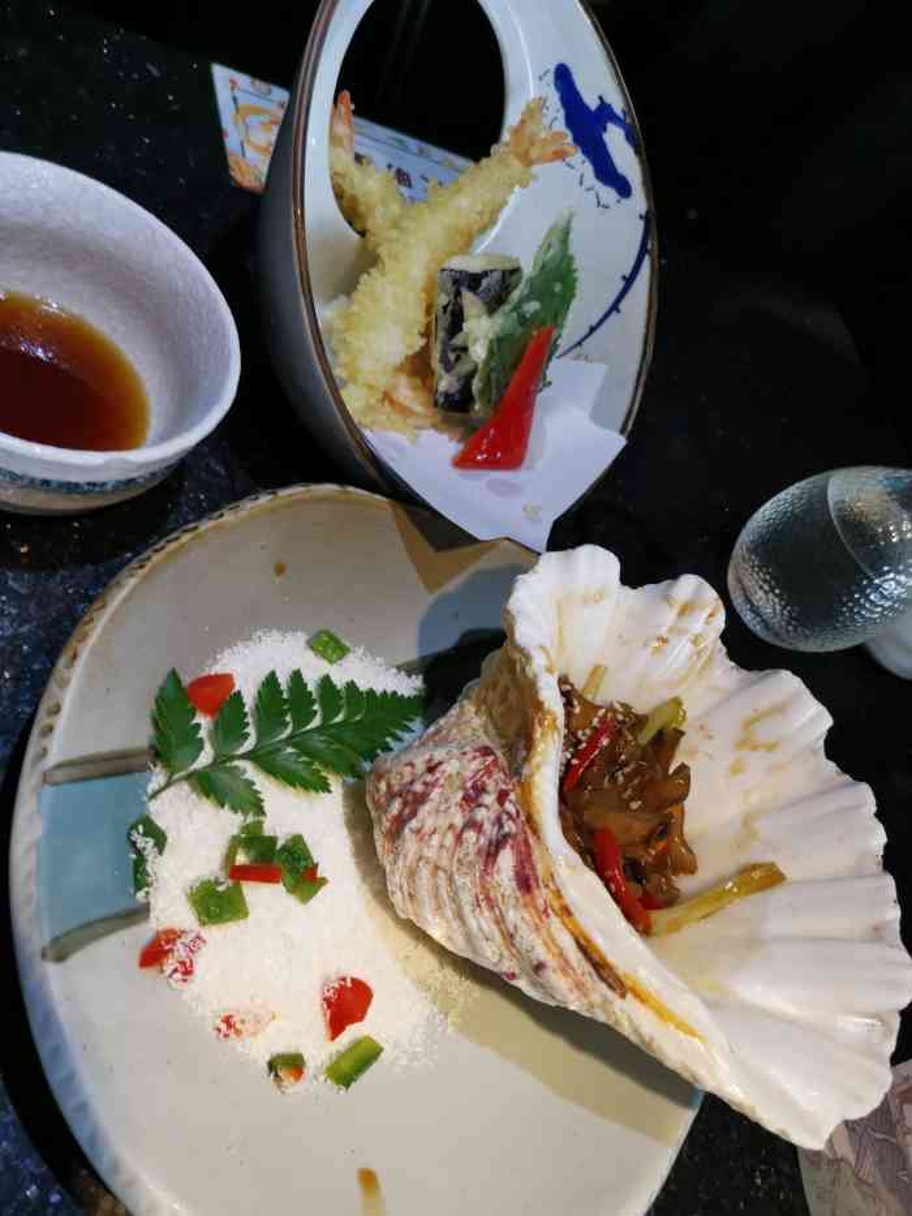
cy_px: 608
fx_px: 948
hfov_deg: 51.4
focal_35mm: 27
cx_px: 456
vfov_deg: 65.3
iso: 320
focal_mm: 5.58
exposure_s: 1/100
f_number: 1.8
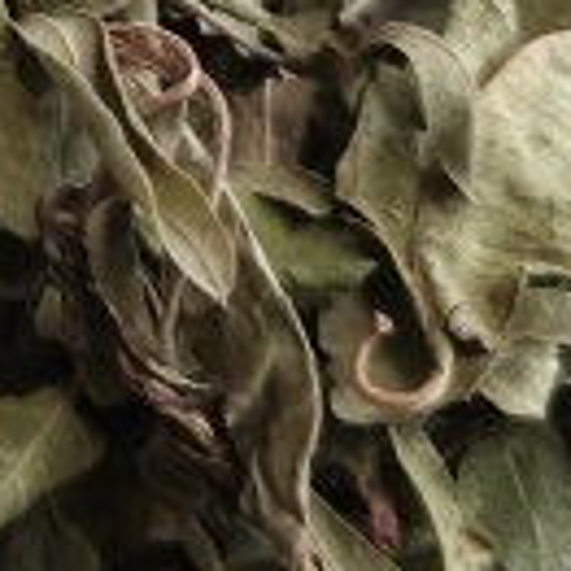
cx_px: -257
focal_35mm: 124
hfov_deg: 13.3
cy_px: -275
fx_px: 2314
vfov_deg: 13.3
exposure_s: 1/100
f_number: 1.88
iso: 208
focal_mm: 5.6
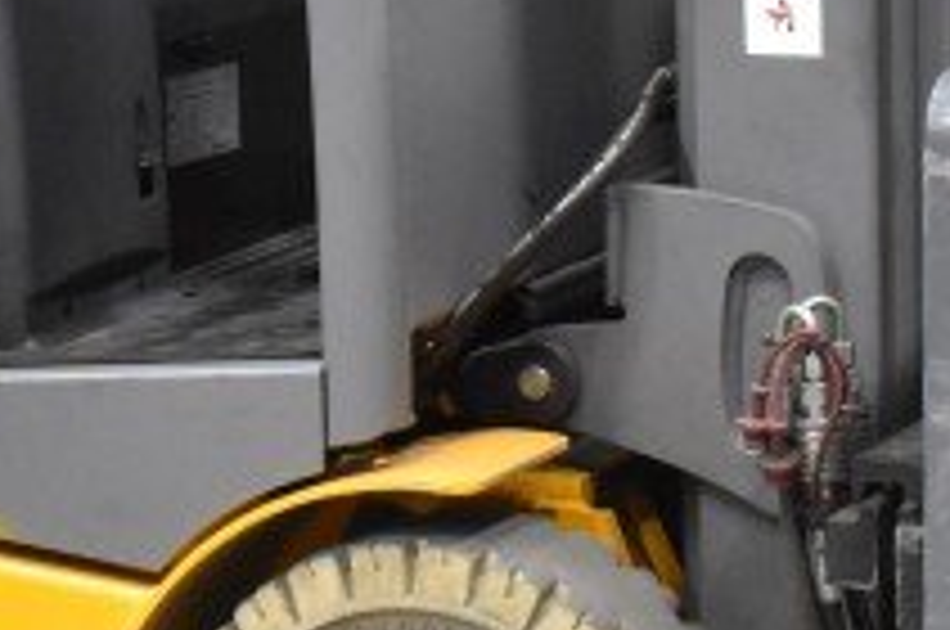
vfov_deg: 6.6
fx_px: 5401
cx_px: 320
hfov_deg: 10.0
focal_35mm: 205
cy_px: -432
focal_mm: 24
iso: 1600
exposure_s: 1/30
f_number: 5.6
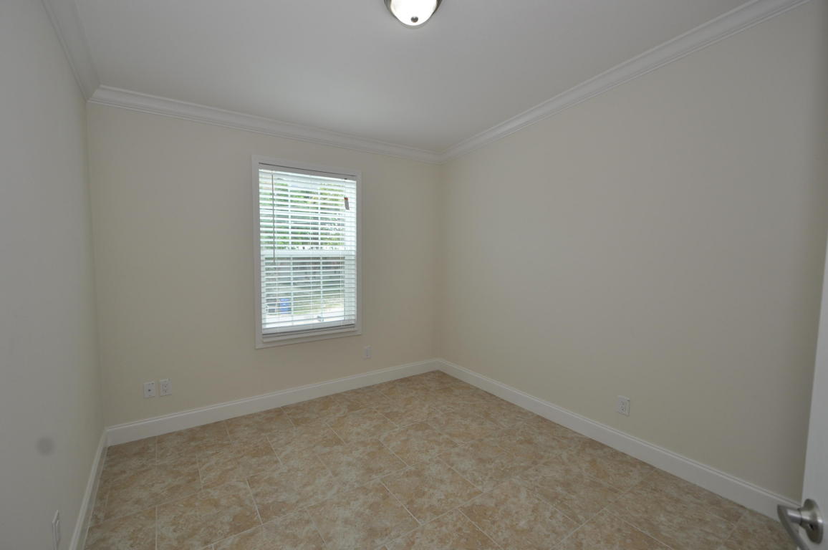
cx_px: 414
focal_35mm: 15
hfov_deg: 100.5
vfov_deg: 77.2
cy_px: 275
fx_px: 345
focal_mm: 10
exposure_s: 1/80
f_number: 4.5
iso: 200
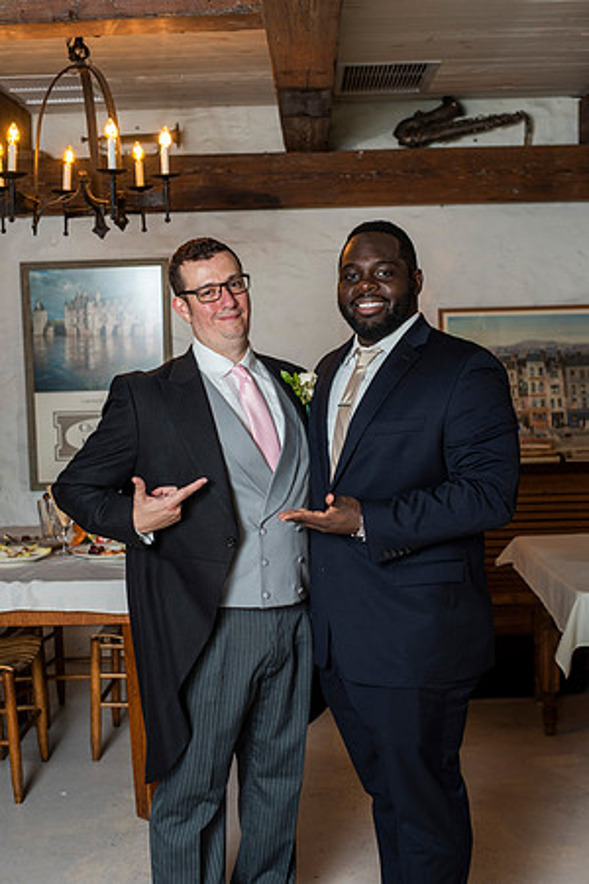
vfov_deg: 39.6
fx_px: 1227
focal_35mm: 50
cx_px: 294
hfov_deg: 27.0
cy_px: 442
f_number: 4
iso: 500
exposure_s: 1/80
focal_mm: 50
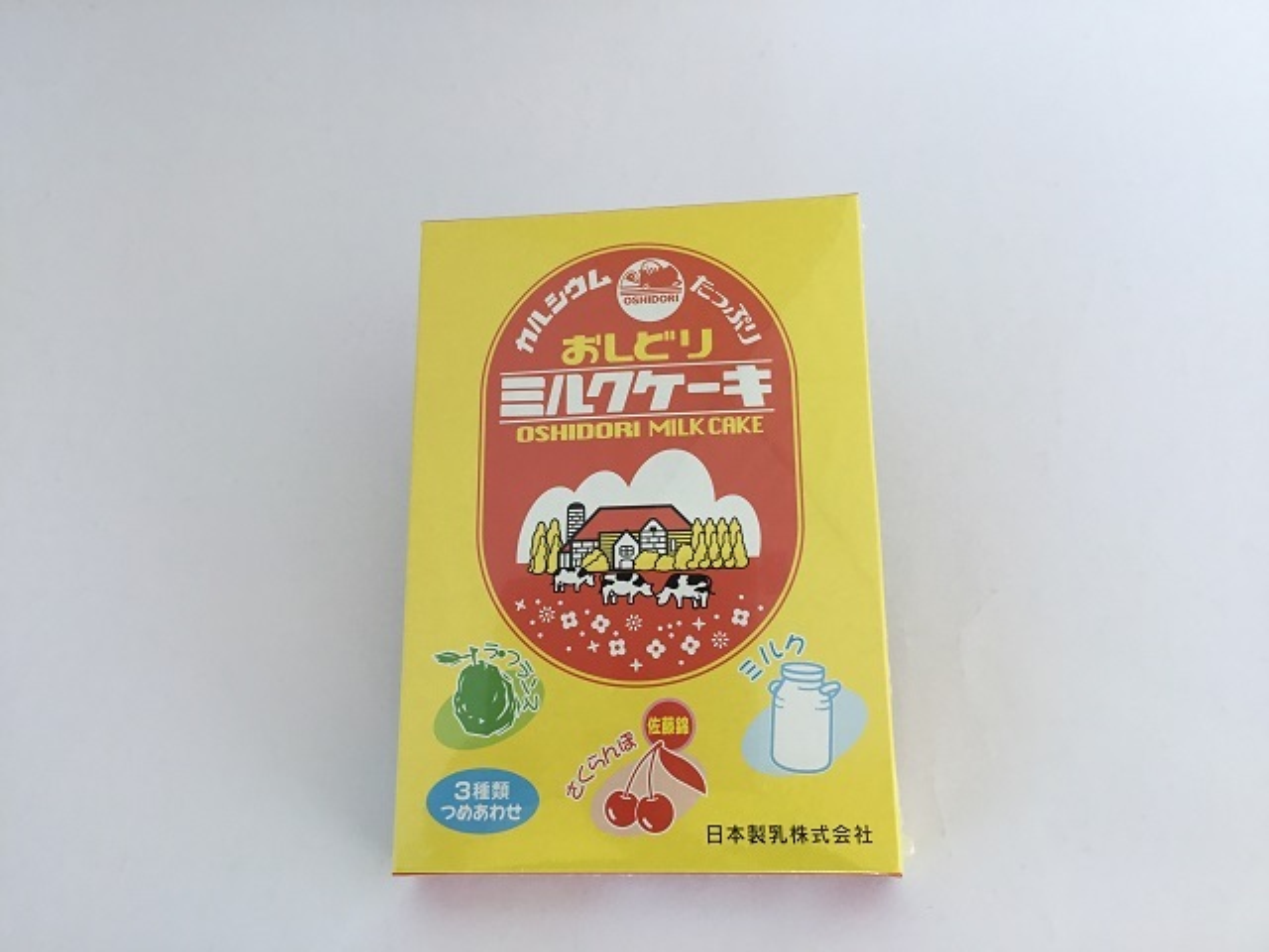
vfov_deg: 45.4
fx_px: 1136
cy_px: 476
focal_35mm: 31
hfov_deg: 58.4
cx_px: 634
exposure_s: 1/60
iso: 32
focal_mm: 3.3
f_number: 2.4
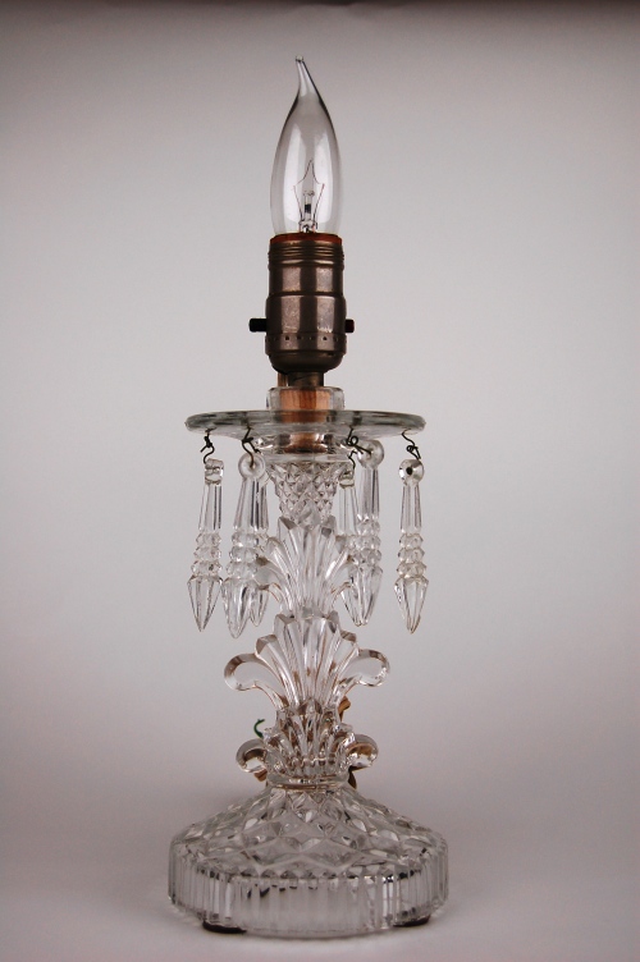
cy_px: 481
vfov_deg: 35.1
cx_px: 320
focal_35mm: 57
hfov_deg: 23.7
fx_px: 1523
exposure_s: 1/4000
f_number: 4.8
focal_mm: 38
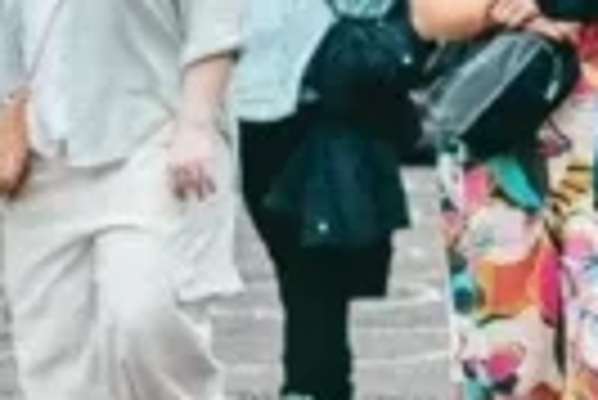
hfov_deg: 6.9
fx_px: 4789
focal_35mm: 288
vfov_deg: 4.8
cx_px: 1295
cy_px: 13
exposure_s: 1/1000
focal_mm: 50
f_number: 1.8
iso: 125
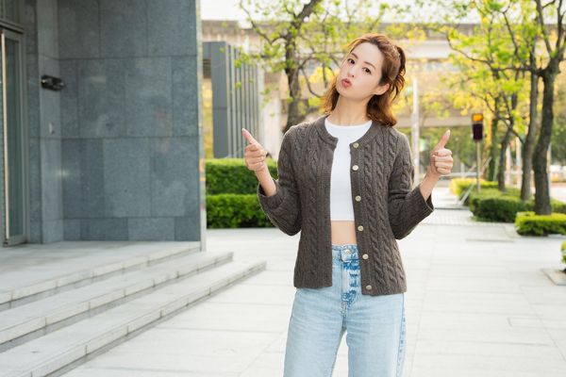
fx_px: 1195
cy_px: 188
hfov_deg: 26.7
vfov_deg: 17.9
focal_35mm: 76
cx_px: 283
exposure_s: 1/160
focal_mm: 51
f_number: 4.5
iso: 500
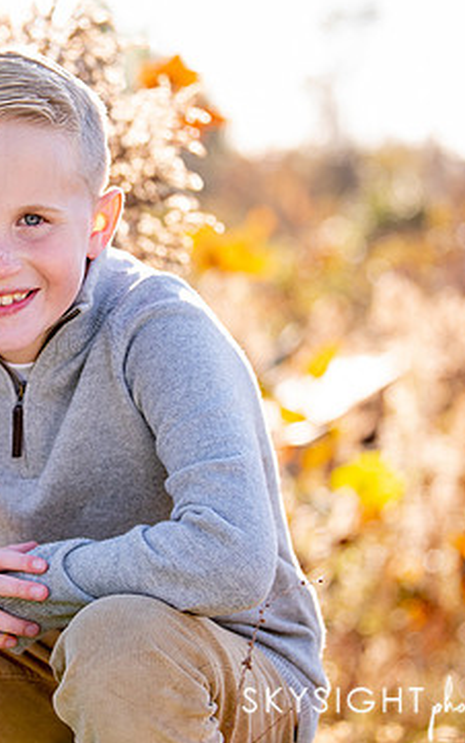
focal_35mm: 131
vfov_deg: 15.9
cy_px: 368
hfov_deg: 9.9
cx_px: -27
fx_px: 2653
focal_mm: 75
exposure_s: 1/1600
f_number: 2.8
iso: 640
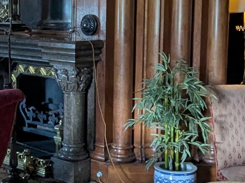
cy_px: 67
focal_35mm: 75
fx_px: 531
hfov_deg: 25.6
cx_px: 58
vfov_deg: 19.6
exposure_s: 1/25
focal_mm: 2.35
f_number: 2.2
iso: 194
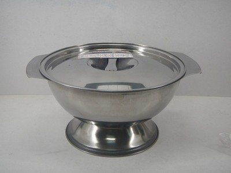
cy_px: 86
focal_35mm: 51
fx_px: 340
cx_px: 116
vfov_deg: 28.6
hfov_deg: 37.5
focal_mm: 9.13
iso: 160
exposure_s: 1/40
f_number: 4
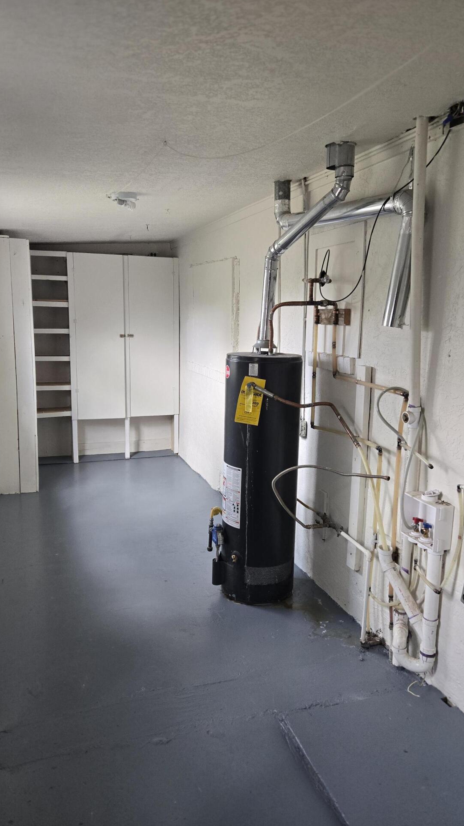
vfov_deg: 71.9
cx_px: 239
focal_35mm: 26
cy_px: 413
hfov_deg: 44.4
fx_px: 569
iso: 200
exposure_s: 1/120
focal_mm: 5.4
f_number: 1.8
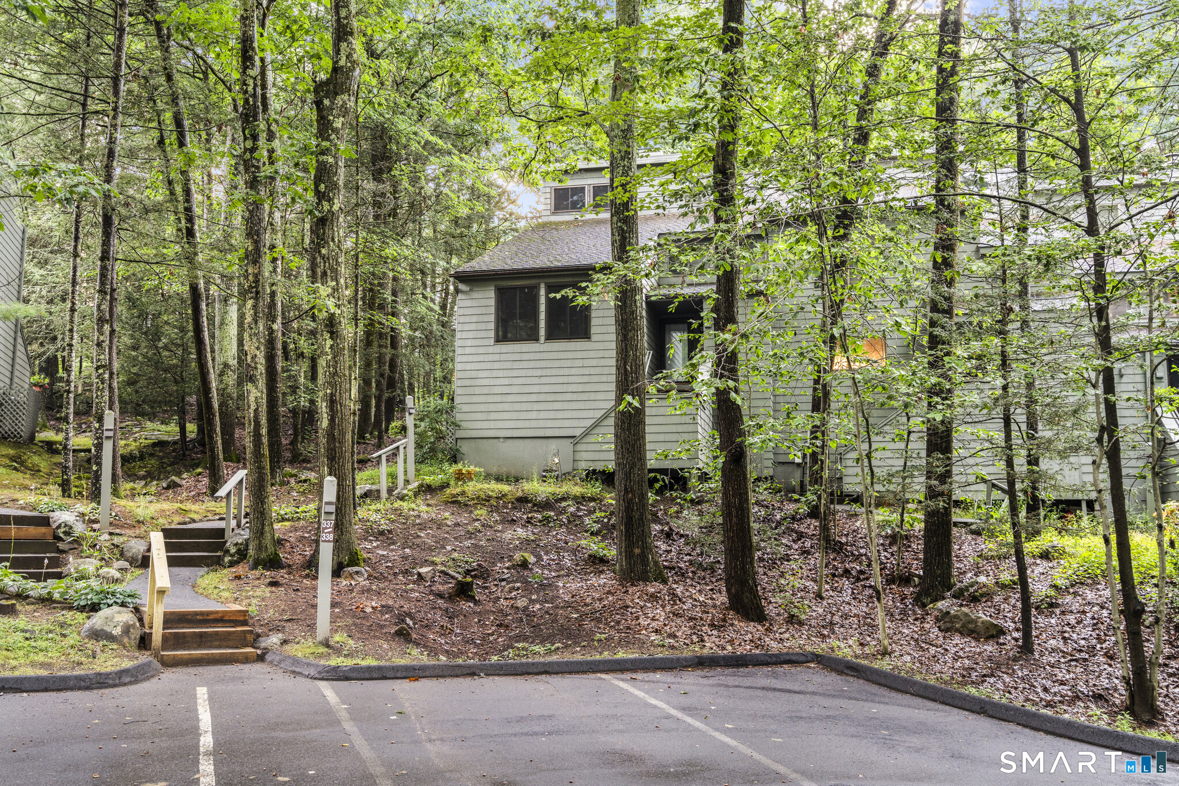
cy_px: 393
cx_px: 590
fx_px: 1048
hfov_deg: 58.7
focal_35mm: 32
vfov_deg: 41.1
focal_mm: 32
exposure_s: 4
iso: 320
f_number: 8
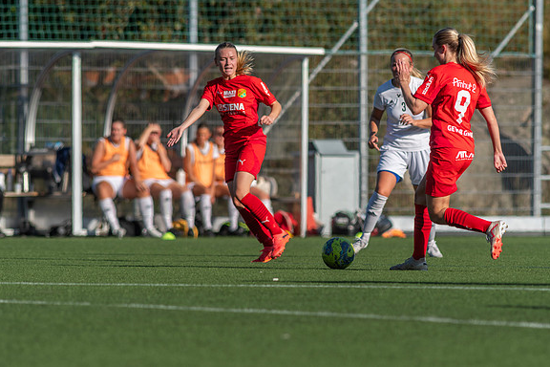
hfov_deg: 4.6
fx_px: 6920
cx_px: 274
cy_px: 183
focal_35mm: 453
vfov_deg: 3.0
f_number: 3.5
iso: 100
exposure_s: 1/1600
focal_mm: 300
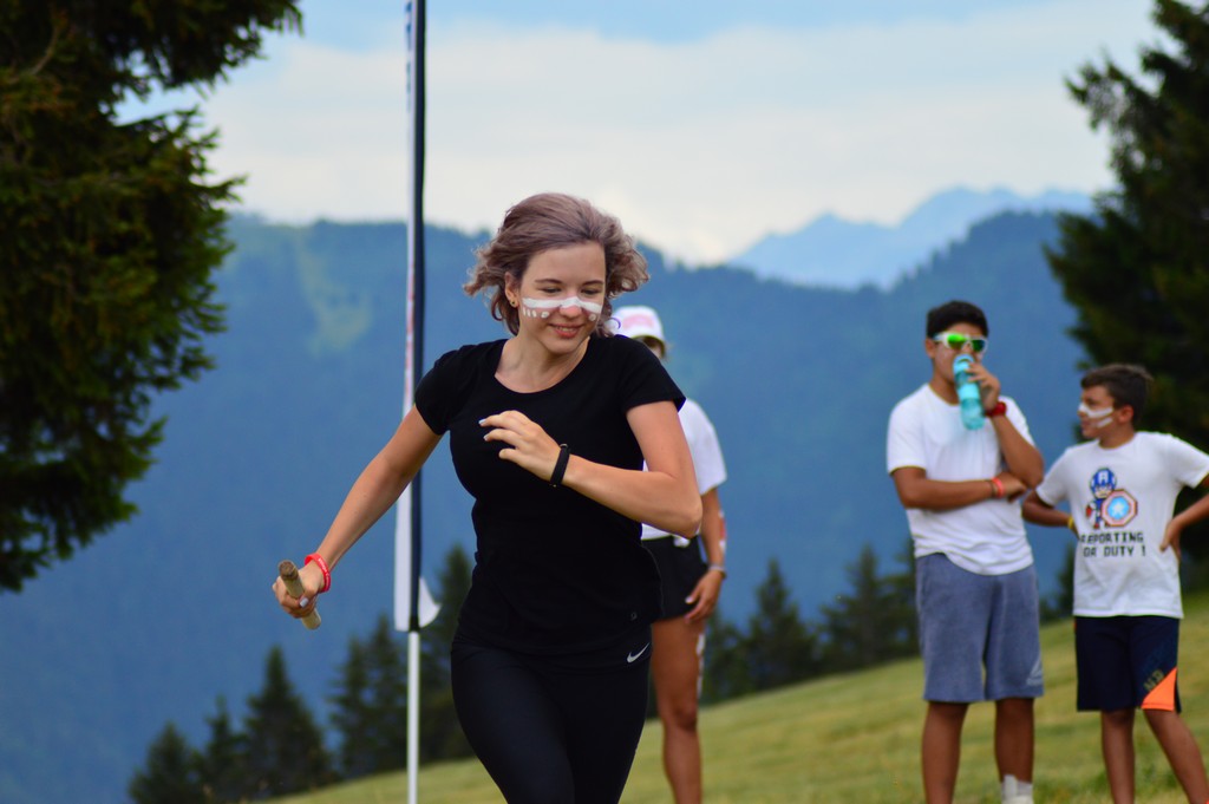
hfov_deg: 11.8
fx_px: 5839
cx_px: 604
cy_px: 402
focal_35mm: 174
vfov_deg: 7.9
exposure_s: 1/2500
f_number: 4.2
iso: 400
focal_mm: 116
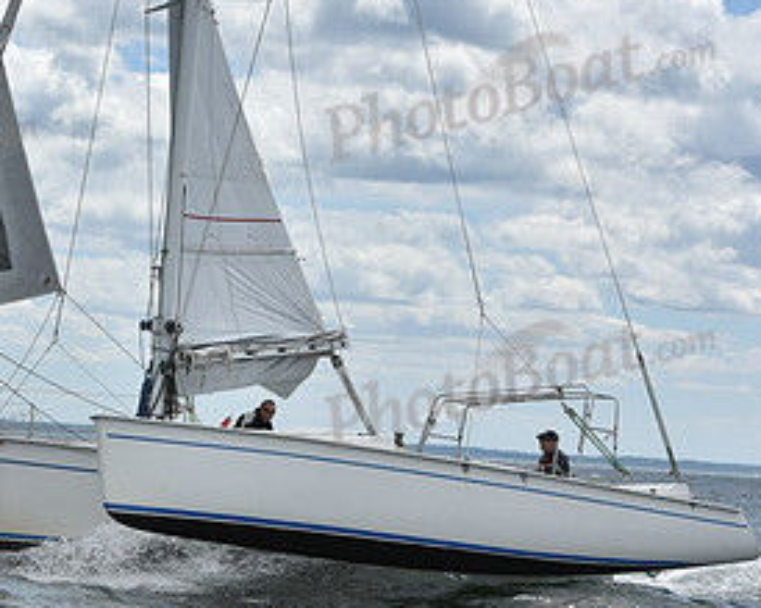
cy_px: 273
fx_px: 3670
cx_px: 183
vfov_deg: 9.5
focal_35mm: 163
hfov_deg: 11.8
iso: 320
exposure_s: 1/1600
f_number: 8
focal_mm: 82
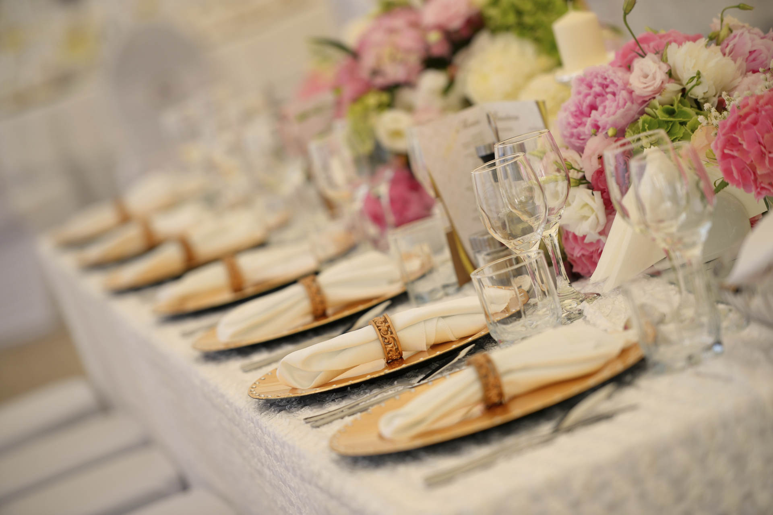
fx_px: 3219
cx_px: 386
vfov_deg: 9.1
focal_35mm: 150
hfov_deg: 13.7
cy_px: 258
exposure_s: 1/250
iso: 100
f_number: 2.8
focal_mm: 150
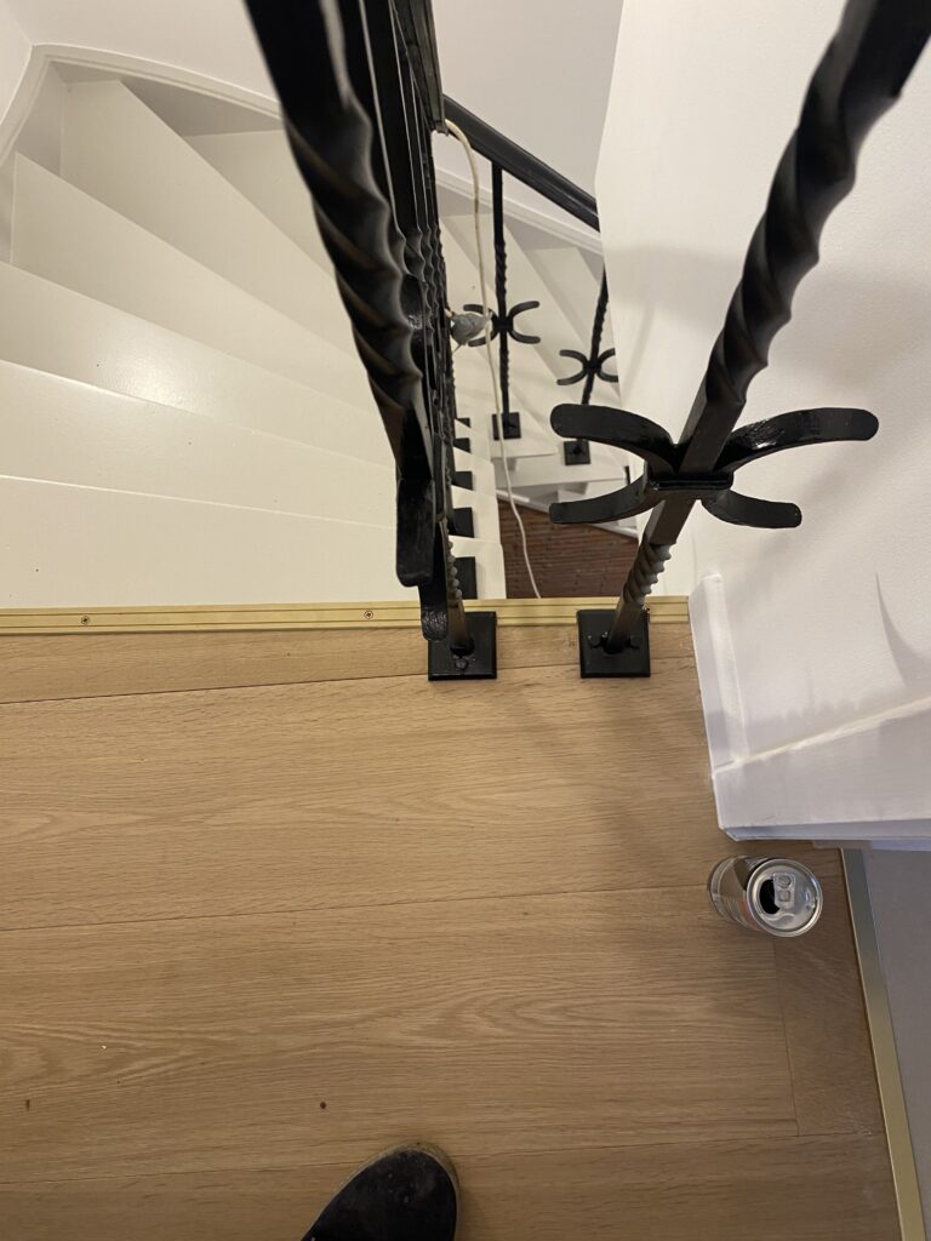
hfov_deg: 53.1
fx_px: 932
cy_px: 620
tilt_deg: -76.9
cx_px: 466
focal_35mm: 26
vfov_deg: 67.3
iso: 125
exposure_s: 1/50
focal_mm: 4.25
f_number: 1.8
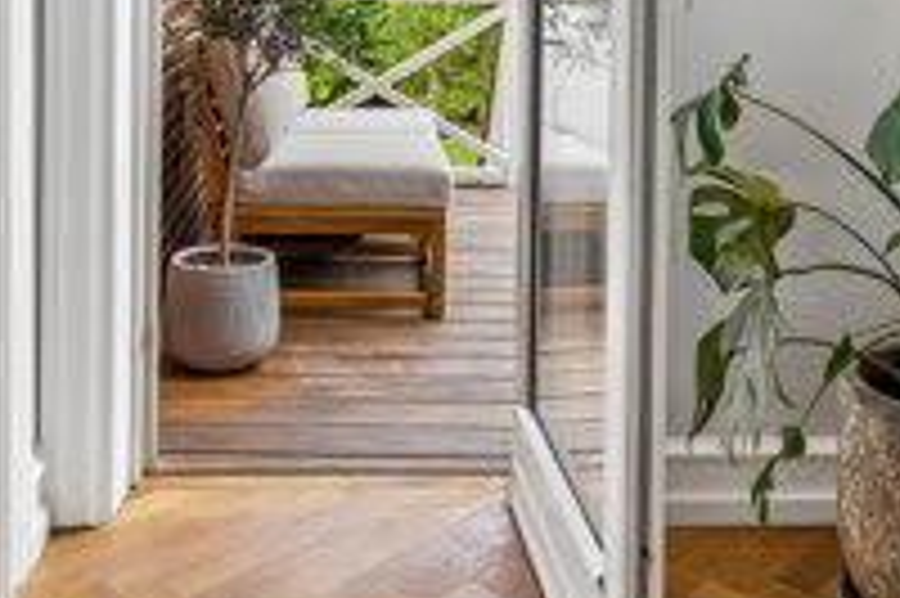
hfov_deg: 41.1
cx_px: 405
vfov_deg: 25.7
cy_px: -79
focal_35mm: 48
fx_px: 1199
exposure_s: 1/125
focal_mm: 12
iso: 400
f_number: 5
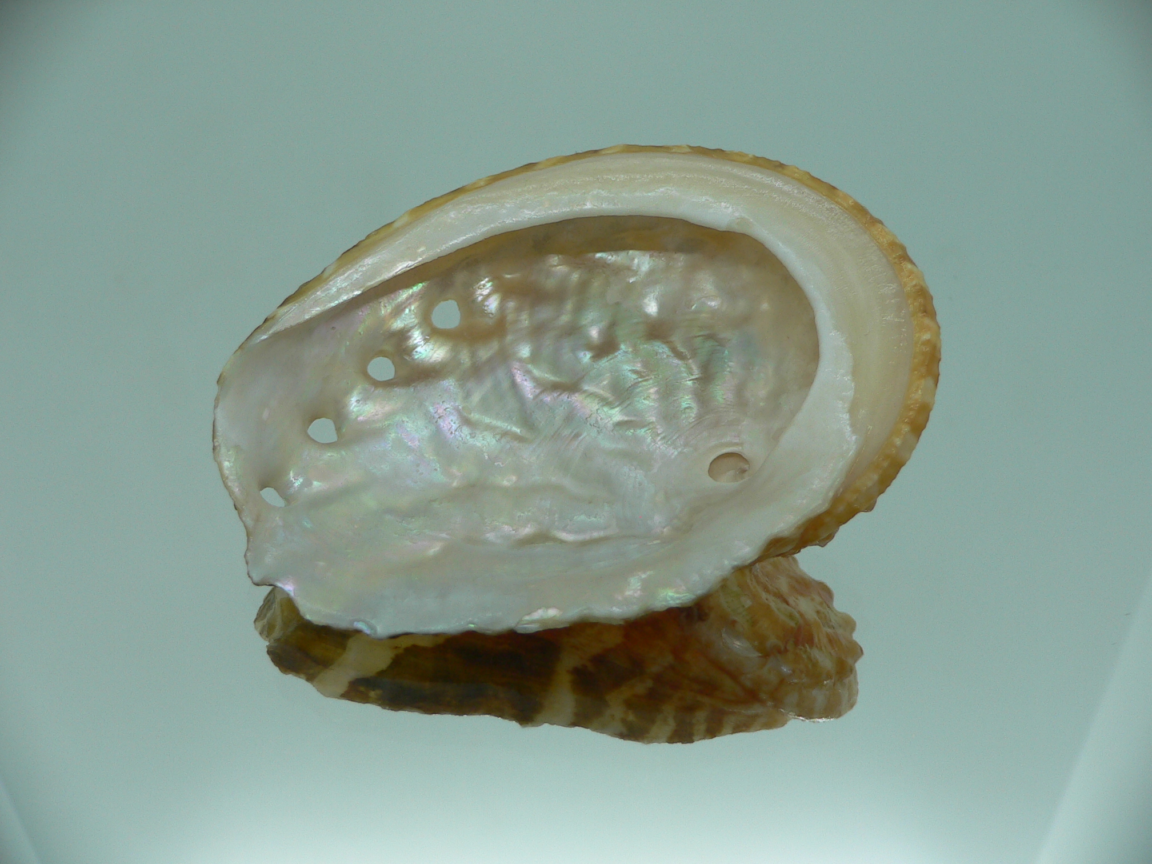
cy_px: 432
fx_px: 1165
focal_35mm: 35
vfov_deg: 40.7
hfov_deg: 52.6
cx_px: 576
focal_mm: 4.6
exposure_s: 1/60
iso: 80
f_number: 2.8
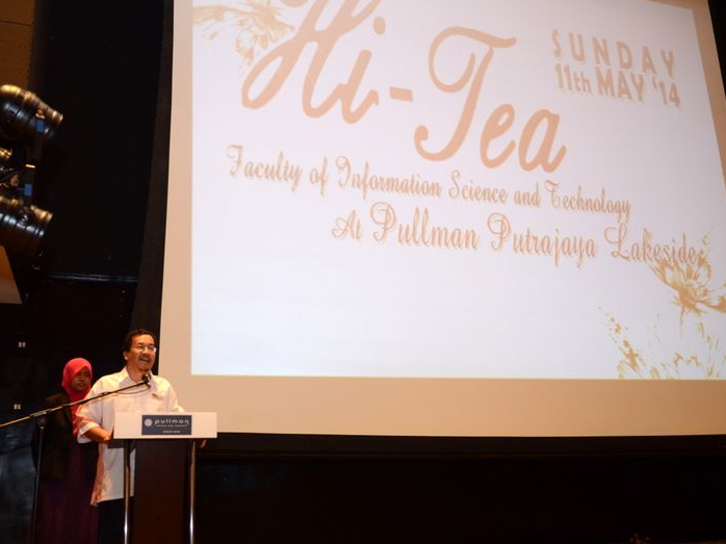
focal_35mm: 33
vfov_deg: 42.9
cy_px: 274
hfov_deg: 55.2
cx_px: 312
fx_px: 692
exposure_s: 1/80
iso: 1250
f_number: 2.8
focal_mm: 20
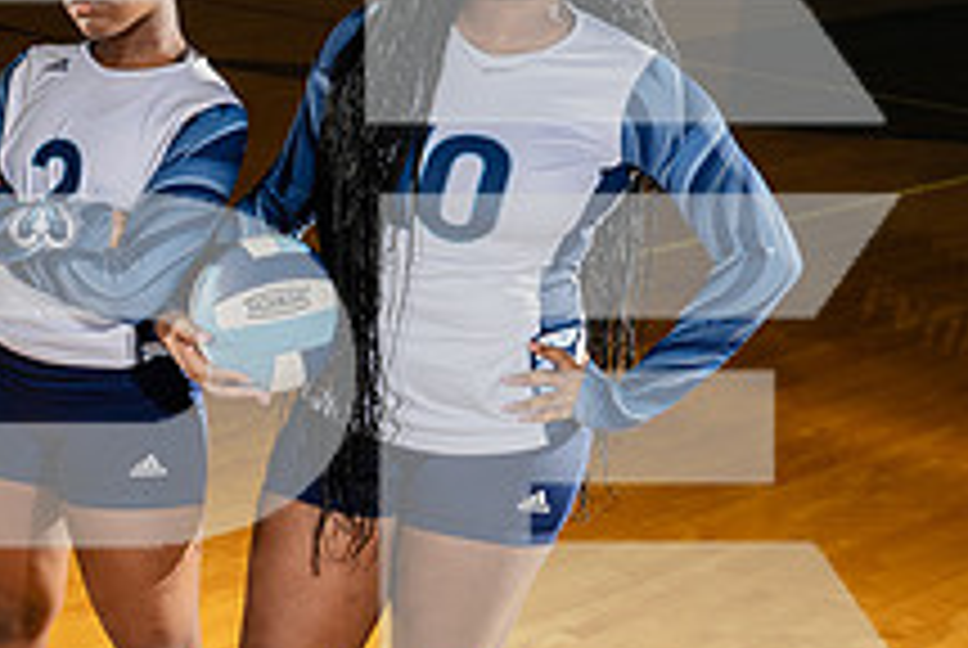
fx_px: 2369
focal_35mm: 88
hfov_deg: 21.2
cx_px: -249
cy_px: 434
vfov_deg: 15.5
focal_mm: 27
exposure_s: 1/250
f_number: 8
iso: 500
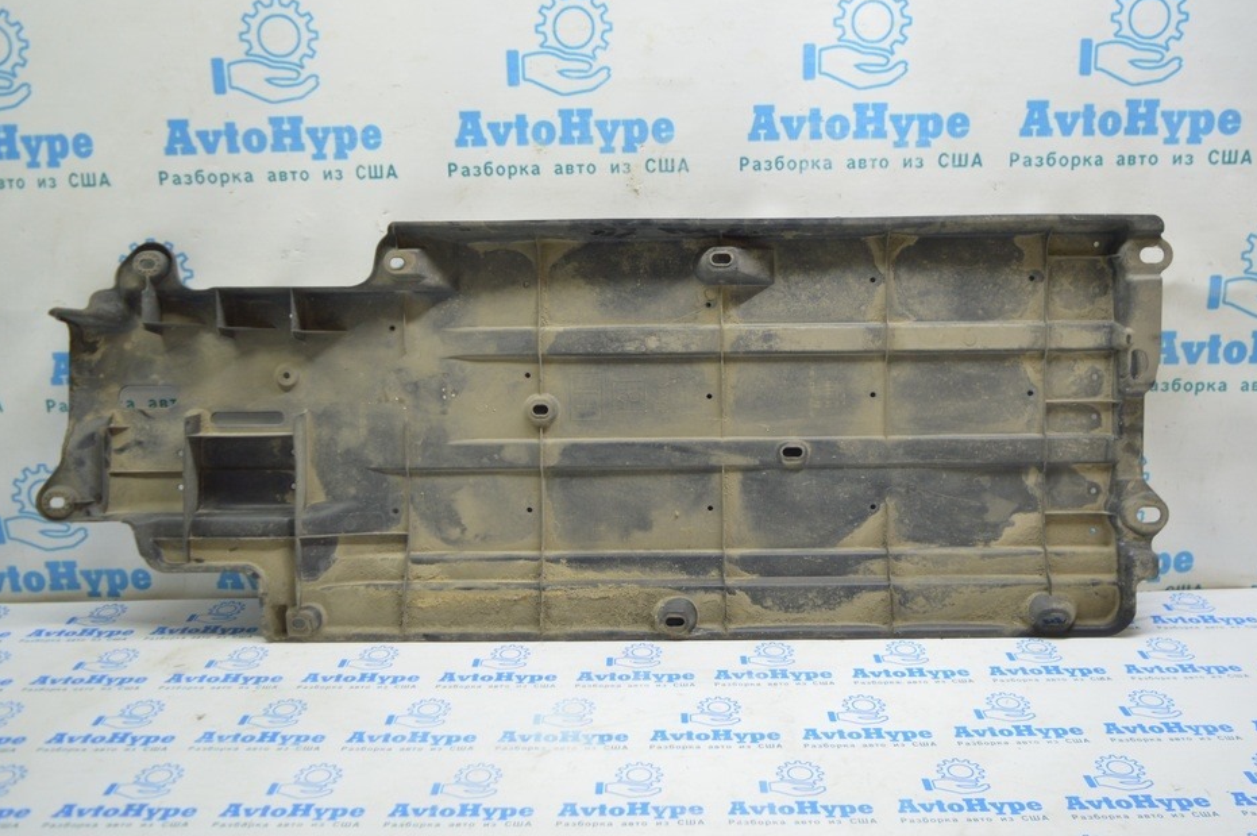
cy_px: 377
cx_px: 636
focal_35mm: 33
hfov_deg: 57.3
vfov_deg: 39.9
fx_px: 1151
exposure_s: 1/40
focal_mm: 20
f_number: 3.8
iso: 400
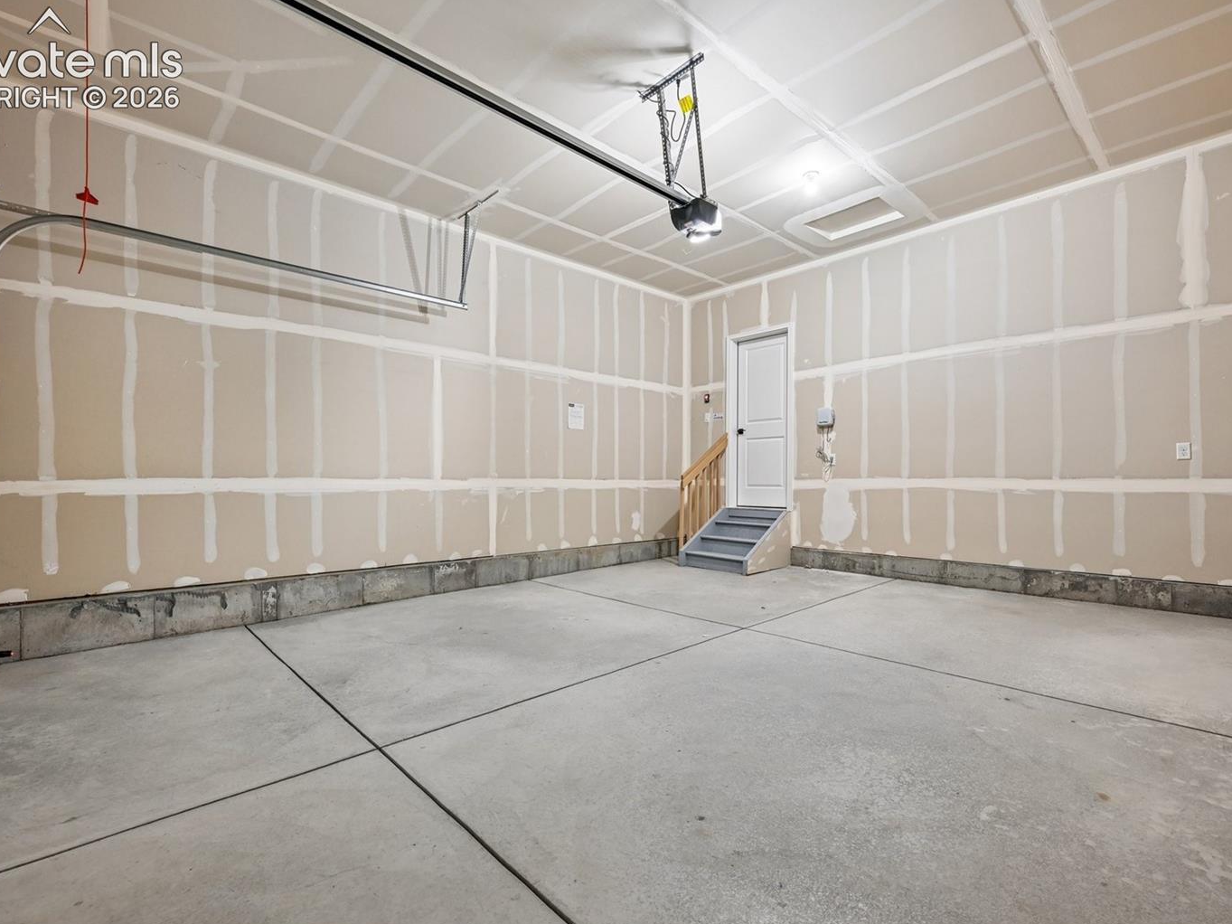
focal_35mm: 16
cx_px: 635
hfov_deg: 94.5
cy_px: 470
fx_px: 569
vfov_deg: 78.1
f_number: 9
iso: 400
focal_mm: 14
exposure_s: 1/2.5
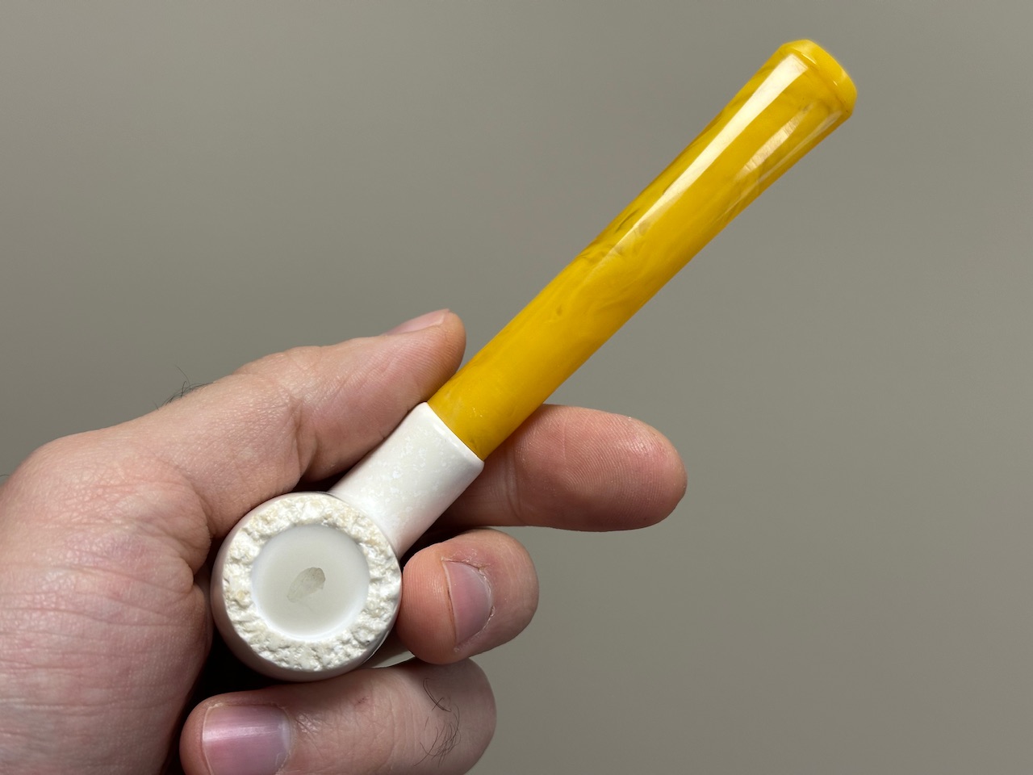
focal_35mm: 48
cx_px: 516
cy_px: 388
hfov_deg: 39.7
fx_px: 1432
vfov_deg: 30.3
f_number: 1.78
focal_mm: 6.86
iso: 50
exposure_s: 1/100
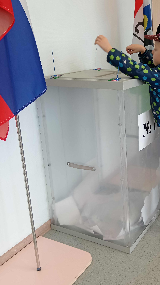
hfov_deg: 29.4
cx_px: 137
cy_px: 125
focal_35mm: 39
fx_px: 294
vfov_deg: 51.5
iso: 263
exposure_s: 1/100
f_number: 1.9
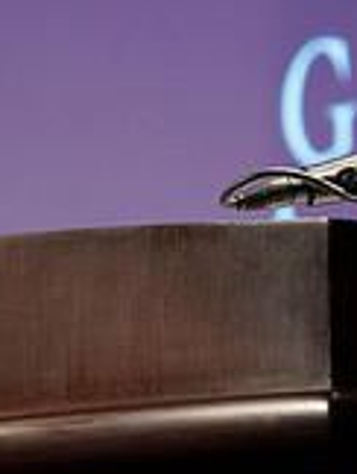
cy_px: 288
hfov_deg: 2.2
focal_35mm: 663
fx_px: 9093
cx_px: 136
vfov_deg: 3.0
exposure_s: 1/100
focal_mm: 102
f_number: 4
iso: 800
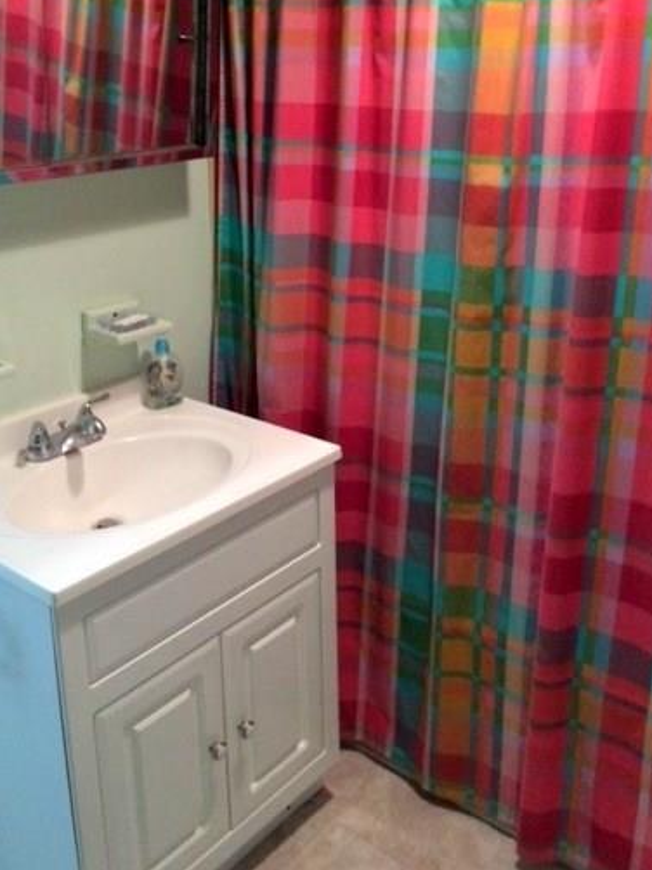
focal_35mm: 37
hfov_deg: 38.6
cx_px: 303
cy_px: 345
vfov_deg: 49.8
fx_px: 930
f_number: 2.2
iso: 320
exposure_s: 1/15
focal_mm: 4.15
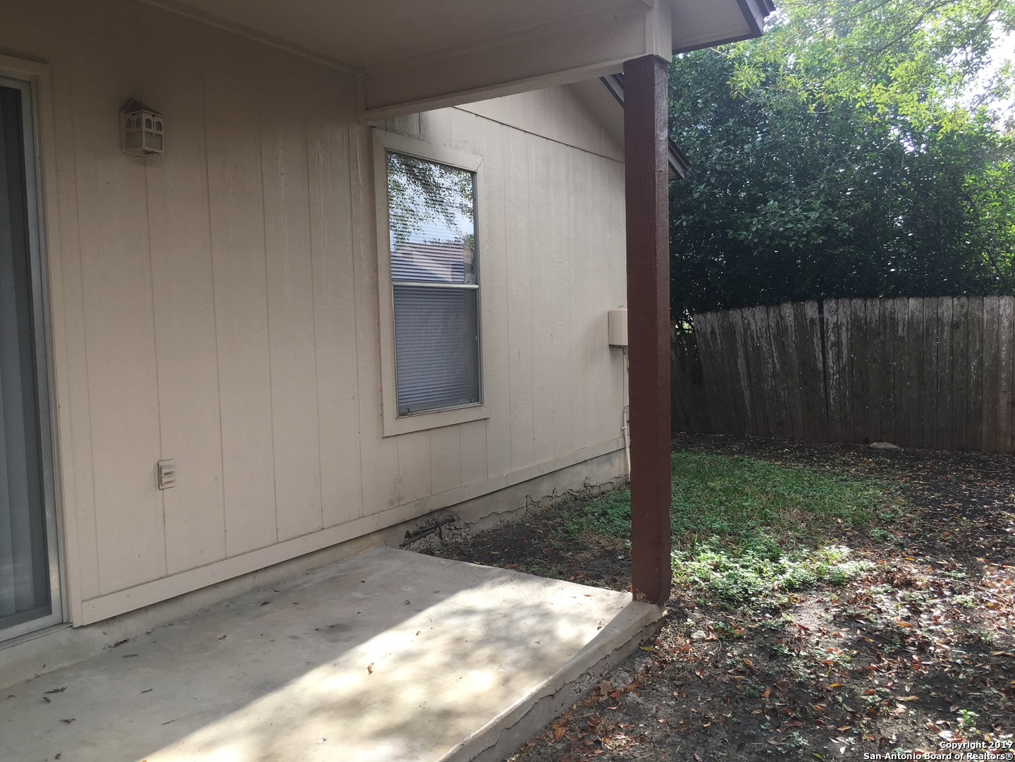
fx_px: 850
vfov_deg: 48.2
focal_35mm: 29
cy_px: 381
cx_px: 508
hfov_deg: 61.7
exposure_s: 1/384
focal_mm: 4.15
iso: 25
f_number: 2.2
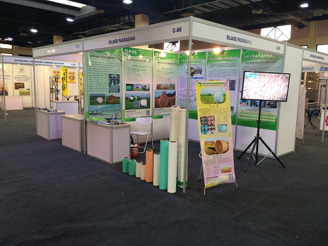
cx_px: 164
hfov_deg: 61.7
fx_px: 275
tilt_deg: -8.5
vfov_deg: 48.2
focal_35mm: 29
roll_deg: -0.2
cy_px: 123
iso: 100
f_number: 2.2
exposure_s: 1/30
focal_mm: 4.15
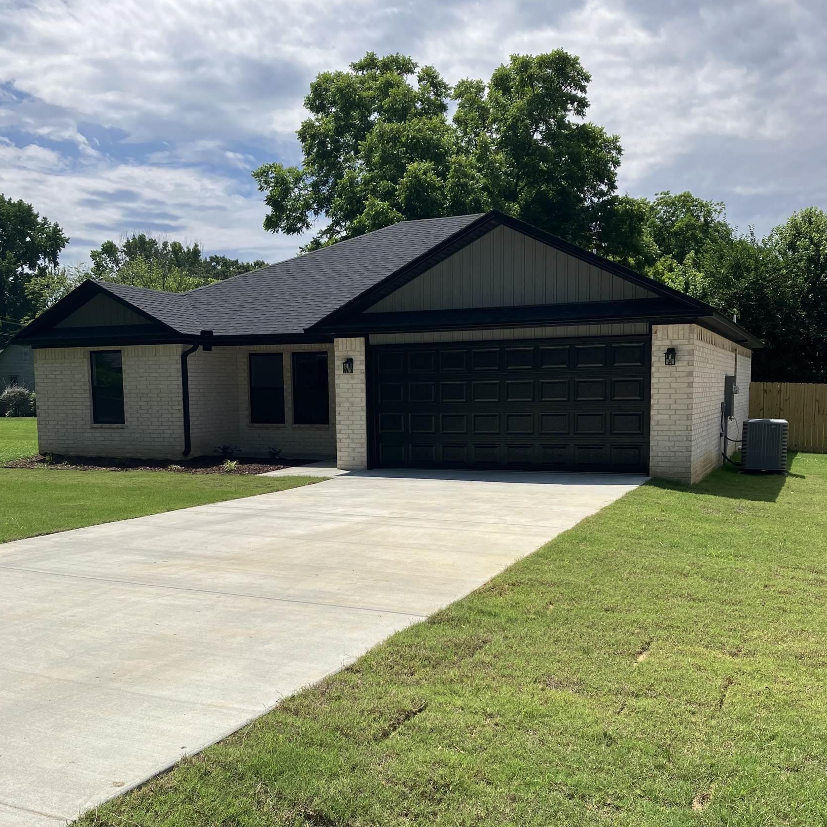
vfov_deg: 48.2
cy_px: 495
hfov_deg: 48.5
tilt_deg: -6.1
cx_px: 412
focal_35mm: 34
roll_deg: -0.1
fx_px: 919
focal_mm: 3.99
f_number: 1.8
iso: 32
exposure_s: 1/4049
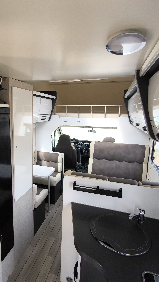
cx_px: 53
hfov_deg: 50.5
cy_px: 141
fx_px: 165
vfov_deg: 81.2
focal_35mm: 22
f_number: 2.2
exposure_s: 1/100
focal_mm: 1.91
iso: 80
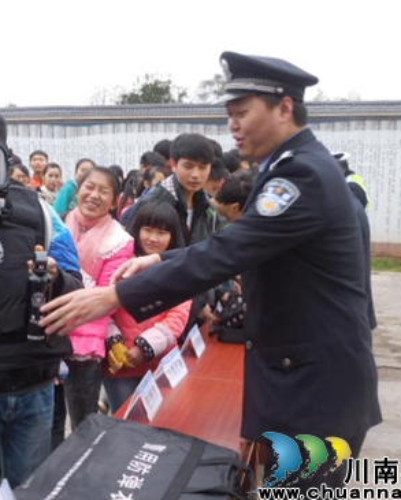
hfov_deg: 33.9
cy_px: 253
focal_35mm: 44
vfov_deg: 42.0
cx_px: 140
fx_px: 652
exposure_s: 1/80
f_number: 3.7
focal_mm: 5.9
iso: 125
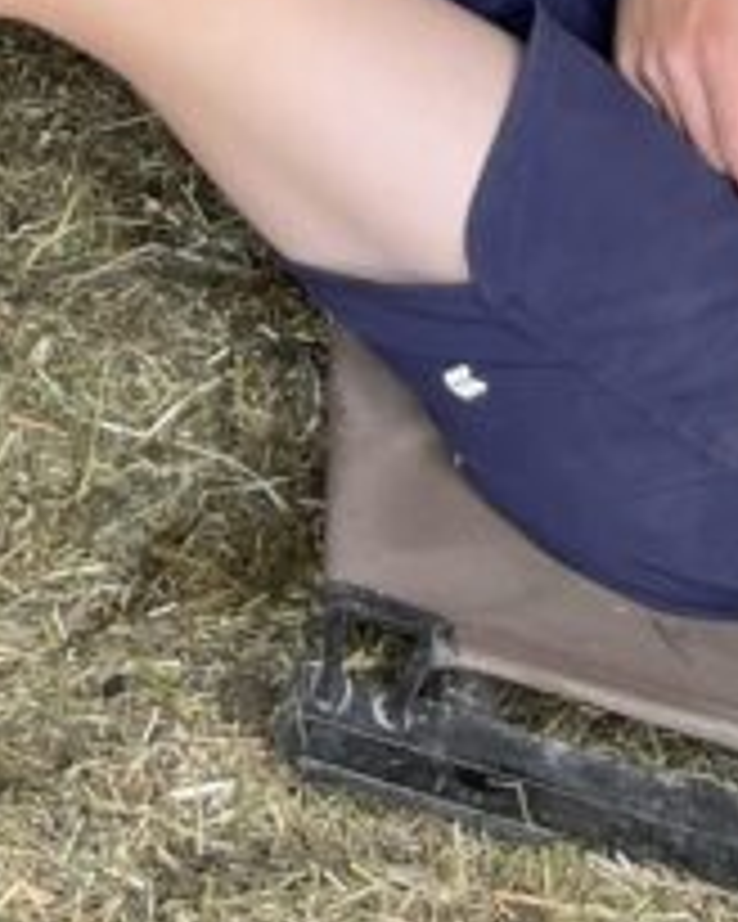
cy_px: -1151
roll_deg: +5.6
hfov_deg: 12.1
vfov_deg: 12.5
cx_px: 58
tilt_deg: -22.5
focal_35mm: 127
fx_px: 3467
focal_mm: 4.2
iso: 32
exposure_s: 1/278
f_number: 1.6
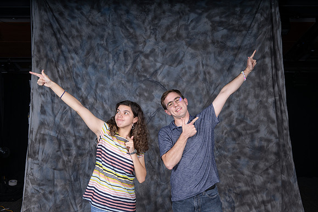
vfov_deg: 36.9
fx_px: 318
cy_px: 106
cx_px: 159
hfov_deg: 53.1
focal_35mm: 36
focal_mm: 36
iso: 100
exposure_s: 1/250
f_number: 8
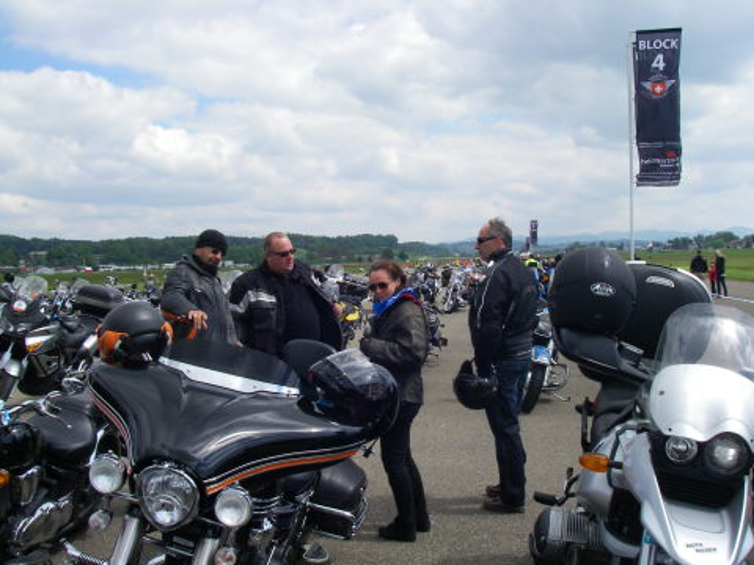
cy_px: 282
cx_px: 377
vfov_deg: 37.7
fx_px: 828
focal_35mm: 38
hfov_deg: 49.0
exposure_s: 1/160
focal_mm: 6.3
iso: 64
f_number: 6.6
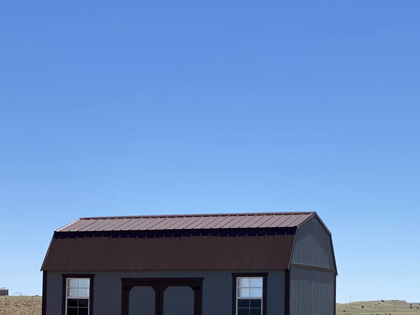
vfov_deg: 16.1
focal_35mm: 91
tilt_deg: +2.7
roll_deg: -1.0
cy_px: 258
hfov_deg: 21.4
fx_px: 1104
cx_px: 299
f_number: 2
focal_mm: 6
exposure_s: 1/2179
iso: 20
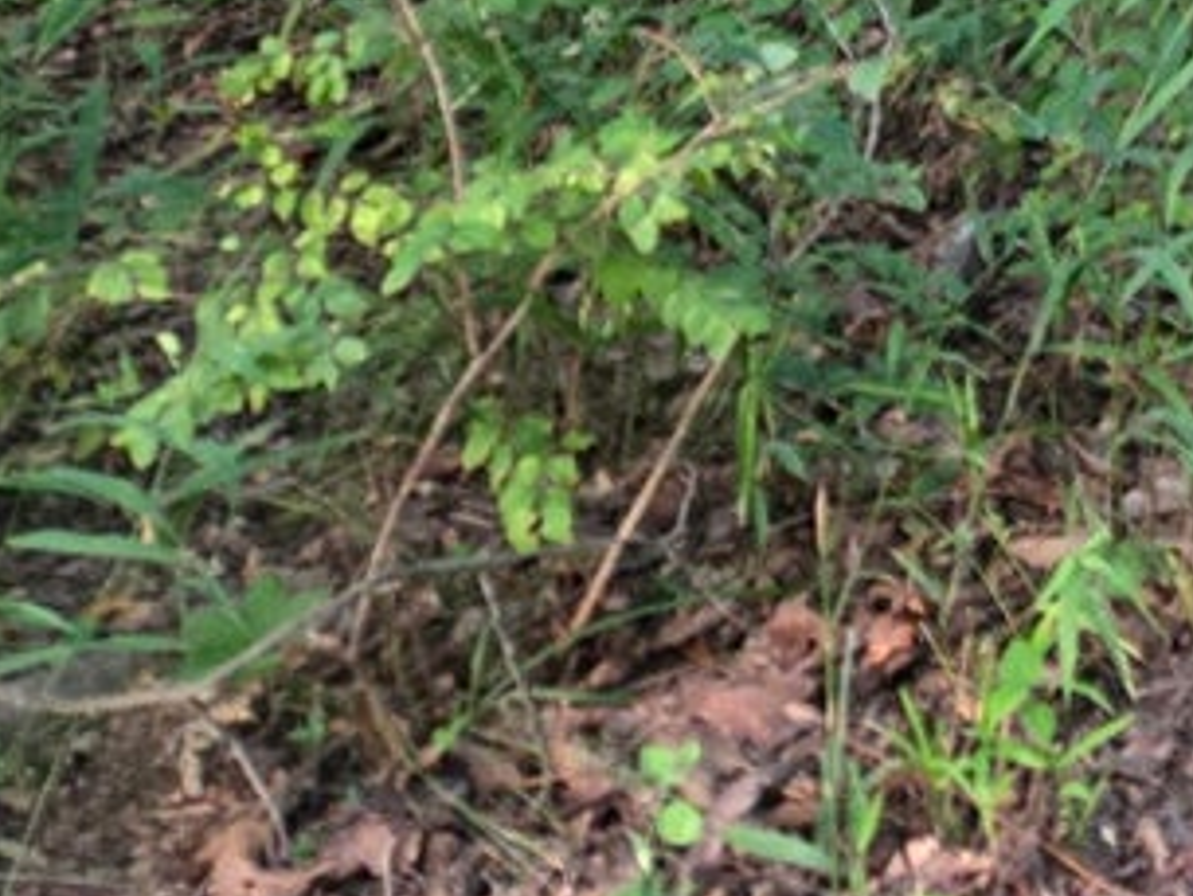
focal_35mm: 103
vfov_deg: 12.5
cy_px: -959
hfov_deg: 15.8
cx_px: 2247
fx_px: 3551
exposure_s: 1/60
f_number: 1.8
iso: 800
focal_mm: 5.4
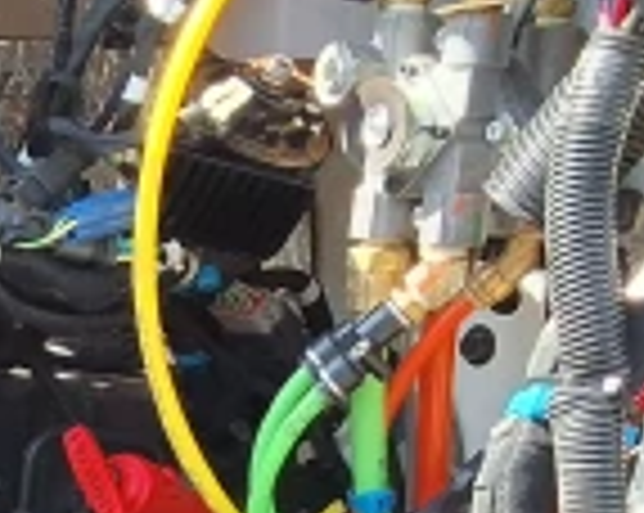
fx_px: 2912
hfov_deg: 11.6
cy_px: 950
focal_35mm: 153
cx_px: -545
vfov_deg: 9.5
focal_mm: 2.91
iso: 32
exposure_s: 1/280
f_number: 1.9
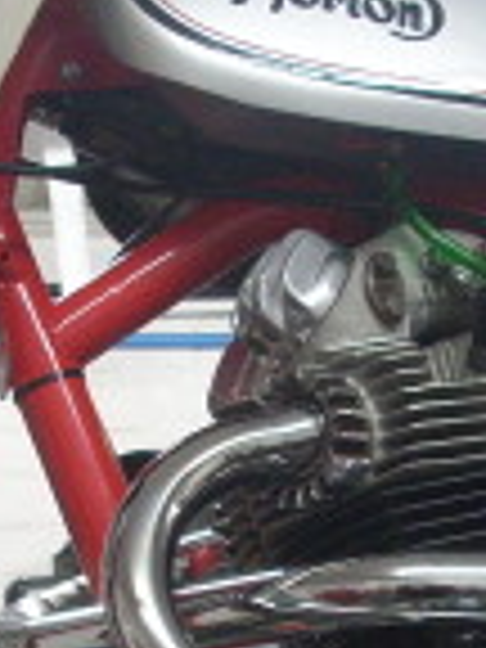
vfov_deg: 14.9
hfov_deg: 11.2
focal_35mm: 132
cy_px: 486
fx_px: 2471
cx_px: 274
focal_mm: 6.2
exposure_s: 1/27.5
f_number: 2.8
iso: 200
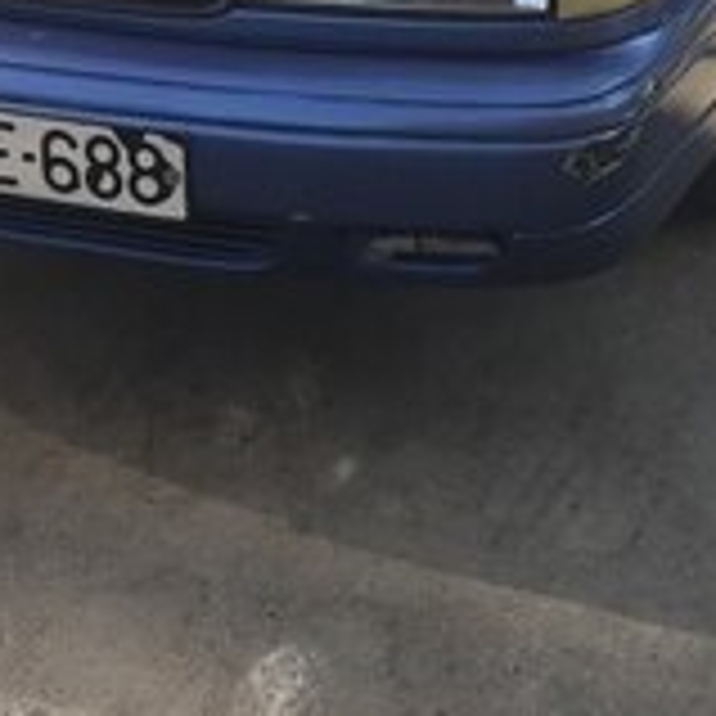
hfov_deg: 21.6
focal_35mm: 80
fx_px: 1872
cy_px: -320
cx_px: 378
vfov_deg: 19.3
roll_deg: +0.0
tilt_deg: -17.2
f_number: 2.2
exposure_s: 1/356
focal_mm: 4.15
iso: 32
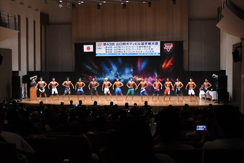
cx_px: 122
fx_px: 285
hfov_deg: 46.4
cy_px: 82
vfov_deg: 31.9
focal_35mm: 42
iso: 8000
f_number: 5.6
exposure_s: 1/400
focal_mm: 28
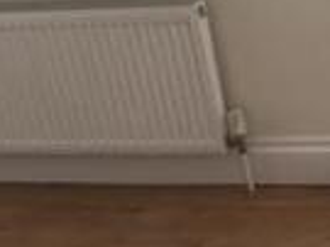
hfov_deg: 15.2
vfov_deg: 11.7
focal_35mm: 125
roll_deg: +8.7
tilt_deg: -27.2
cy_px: 243
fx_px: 1191
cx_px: 392
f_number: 2.2
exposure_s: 1/33
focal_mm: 4.15
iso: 40
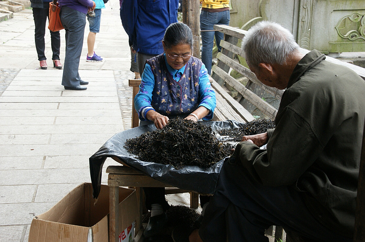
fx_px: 608
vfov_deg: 22.6
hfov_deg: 33.4
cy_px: 121
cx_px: 182
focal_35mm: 60
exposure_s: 1/60
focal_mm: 40
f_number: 8
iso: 320
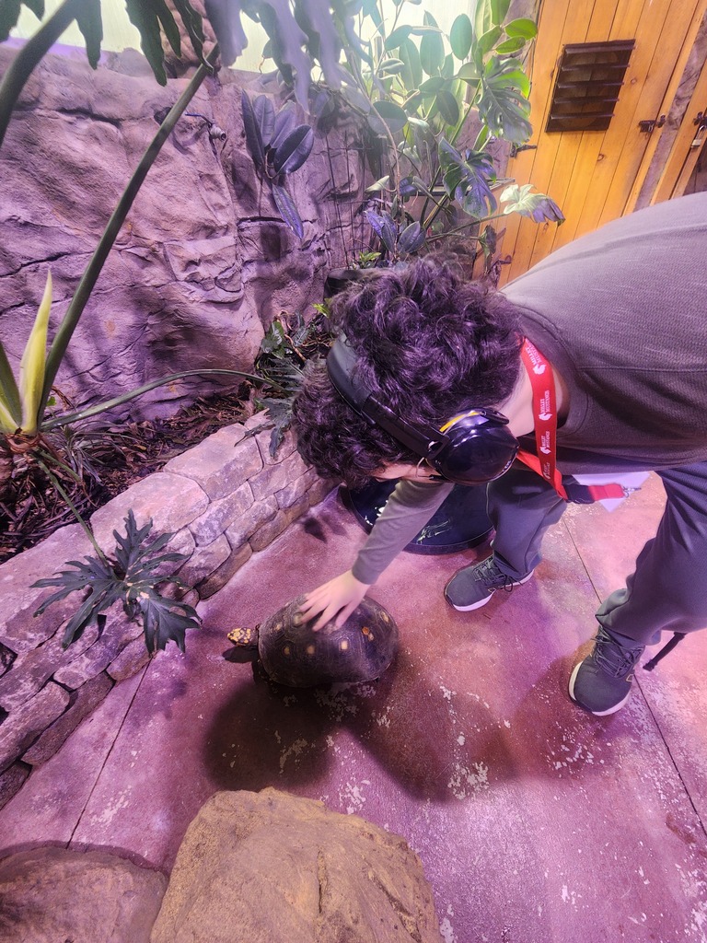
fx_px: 354
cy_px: 472
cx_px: 354
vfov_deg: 106.2
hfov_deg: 89.9
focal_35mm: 13
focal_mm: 2.2
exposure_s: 1/60
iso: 160
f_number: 2.2
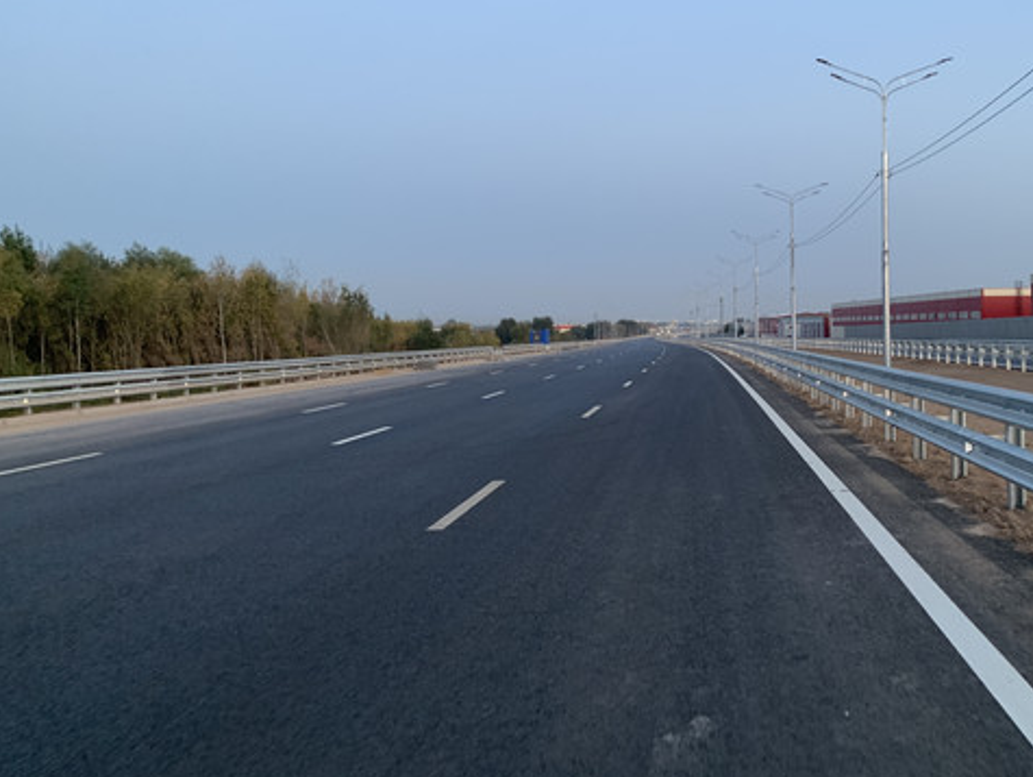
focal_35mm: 35
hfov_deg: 52.0
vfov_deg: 40.5
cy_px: 303
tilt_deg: +1.7
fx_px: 1045
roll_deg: -0.4
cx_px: 655
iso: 160
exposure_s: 1/60
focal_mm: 4.25
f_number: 1.8
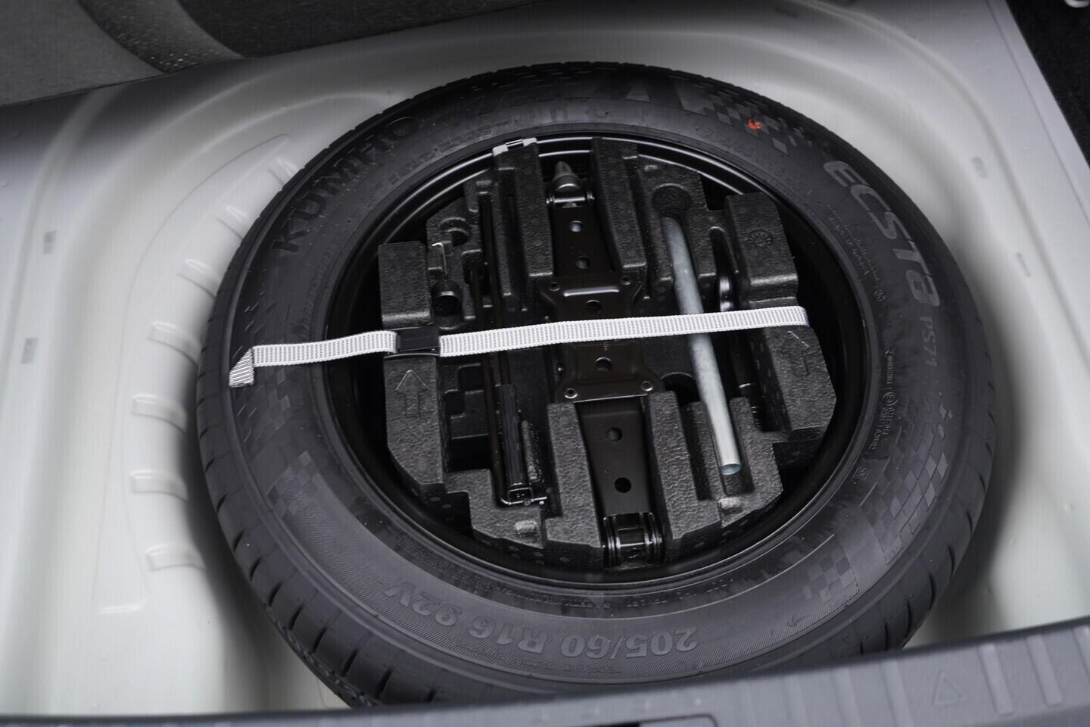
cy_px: 364
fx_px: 1090
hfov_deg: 53.1
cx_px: 545
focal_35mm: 36
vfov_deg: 36.9
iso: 200
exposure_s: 1/40
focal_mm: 24
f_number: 2.8
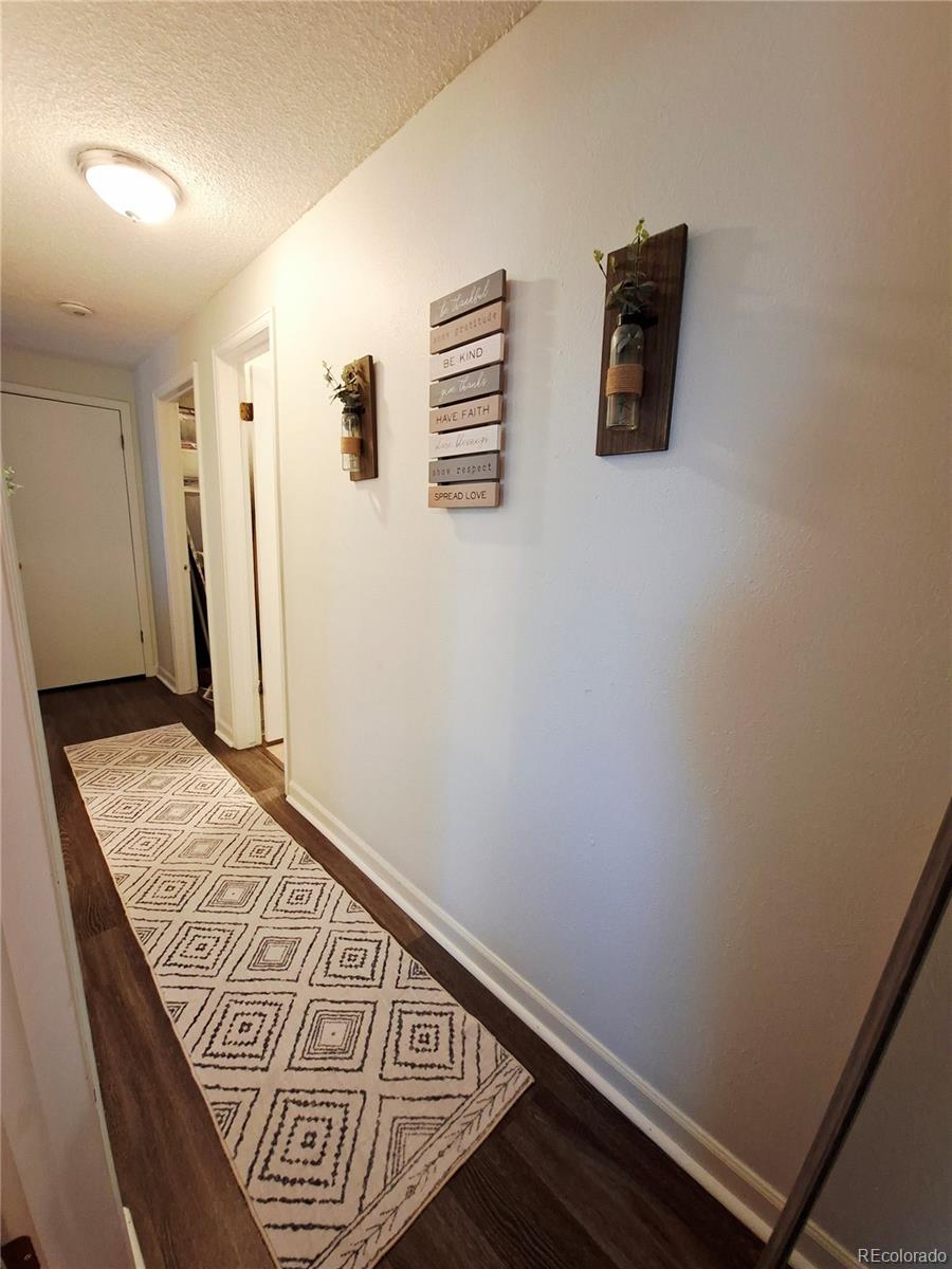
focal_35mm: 13
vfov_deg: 106.2
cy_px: 634
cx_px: 476
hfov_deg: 89.9
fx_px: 477
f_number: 2.2
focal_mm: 1.74
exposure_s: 1/40
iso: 200
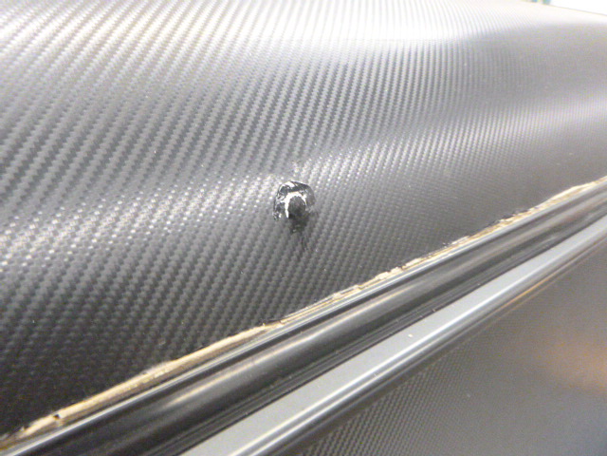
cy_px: 228
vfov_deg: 54.9
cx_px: 304
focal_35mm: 25
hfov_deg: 69.4
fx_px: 438
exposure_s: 1/15
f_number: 3.9
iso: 1250
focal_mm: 4.5
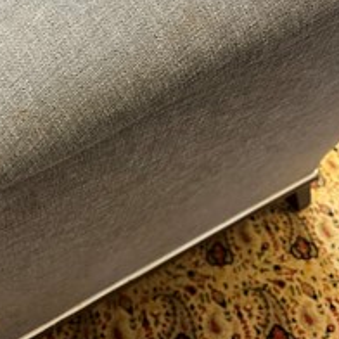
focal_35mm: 47
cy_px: 57
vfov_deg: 34.7
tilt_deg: -39.6
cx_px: 123
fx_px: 521
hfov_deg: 35.8
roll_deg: -1.6
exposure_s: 1/50
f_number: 1.6
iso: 250
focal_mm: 5.1
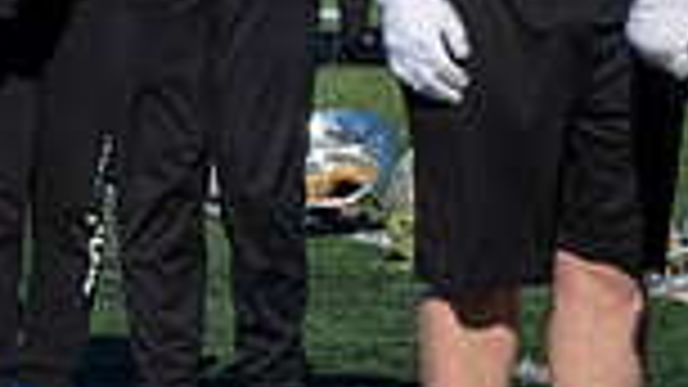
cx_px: -405
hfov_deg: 2.7
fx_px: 14537
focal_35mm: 797
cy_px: -331
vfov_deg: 1.5
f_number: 5
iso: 200
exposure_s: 1/2000
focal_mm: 200
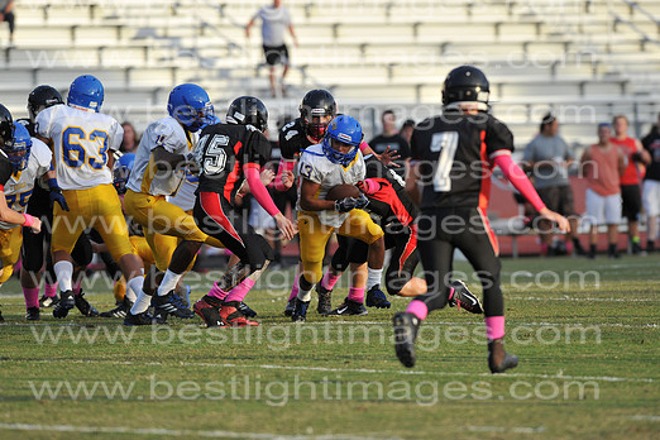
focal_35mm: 333
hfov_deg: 6.2
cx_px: 315
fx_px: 6105
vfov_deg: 4.1
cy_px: 197
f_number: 4
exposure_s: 1/2500
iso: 1000
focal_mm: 300
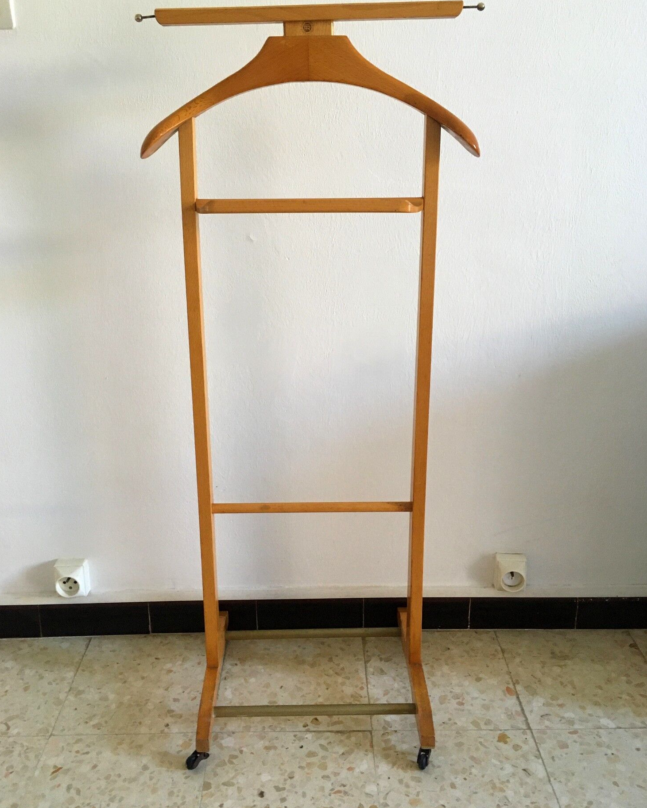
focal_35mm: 31
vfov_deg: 57.1
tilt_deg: -17.6
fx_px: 742
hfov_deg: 47.1
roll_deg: +1.0
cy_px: 378
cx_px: 323
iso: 160
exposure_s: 1/33
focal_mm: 4.15
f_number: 2.2
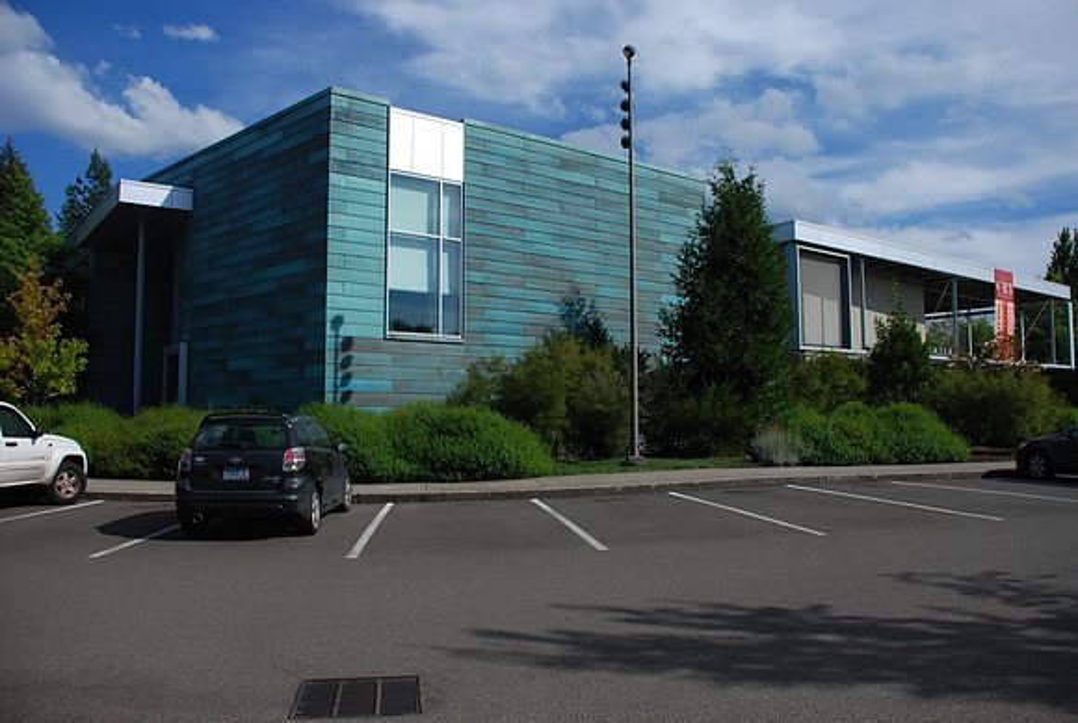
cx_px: 539
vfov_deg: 48.1
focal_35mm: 27
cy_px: 362
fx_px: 810
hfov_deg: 67.3
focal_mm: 18
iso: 200
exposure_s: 1/2000
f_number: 4.5
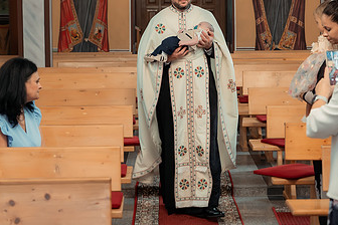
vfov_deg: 13.9
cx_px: 190
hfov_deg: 20.8
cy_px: 54
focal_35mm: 98
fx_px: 920
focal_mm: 50
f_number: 3.5
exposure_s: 1/160
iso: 1600
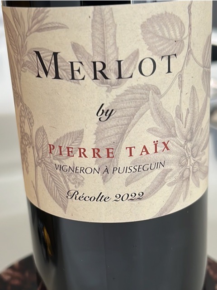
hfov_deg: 51.4
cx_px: 108
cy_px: 145
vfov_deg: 65.3
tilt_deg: -21.2
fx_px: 226
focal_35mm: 27
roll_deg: +3.7
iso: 160
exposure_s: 1/43
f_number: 1.6
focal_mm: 5.1
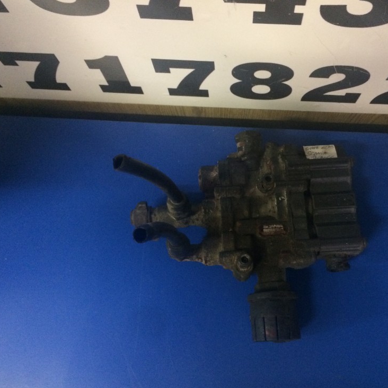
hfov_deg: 47.0
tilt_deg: -76.9
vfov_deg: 47.2
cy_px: 198
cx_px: 233
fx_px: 444
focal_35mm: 35
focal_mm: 4.15
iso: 400
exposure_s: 1/17
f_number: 2.2
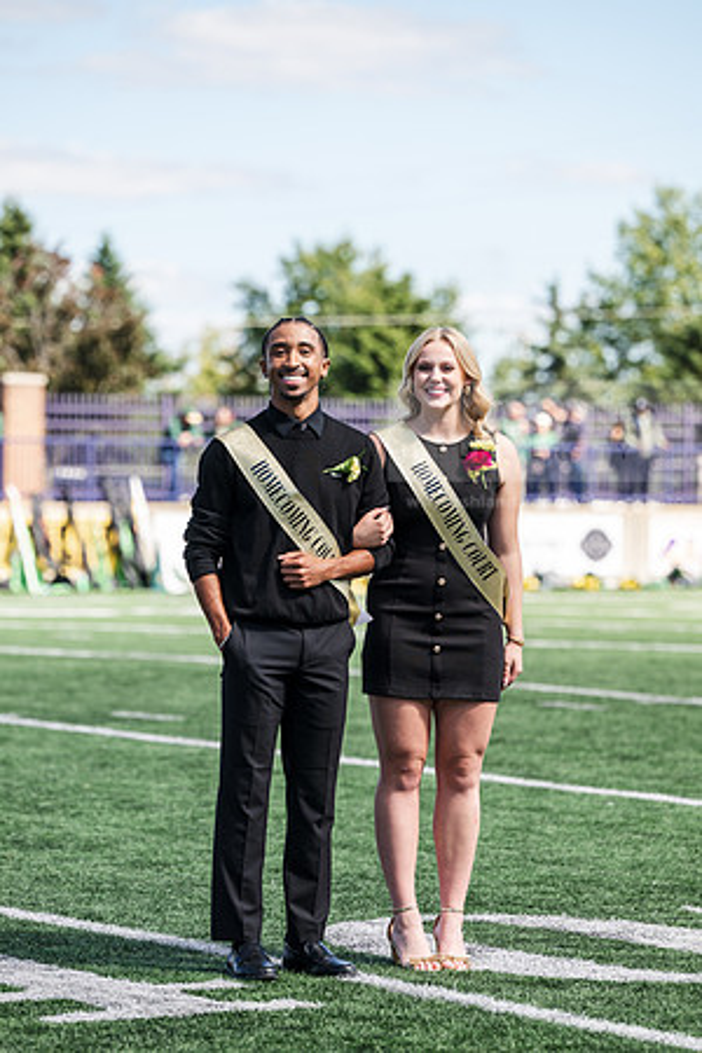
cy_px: 526
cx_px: 351
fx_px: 4533
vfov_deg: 13.2
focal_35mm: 155
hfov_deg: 8.9
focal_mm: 155
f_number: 4
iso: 100
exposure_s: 1/500
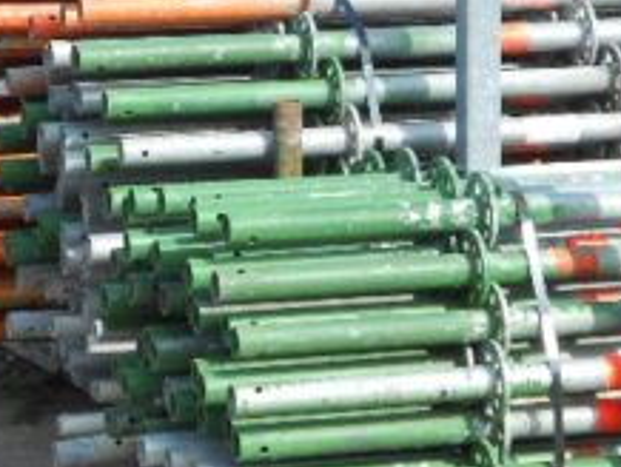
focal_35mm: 209
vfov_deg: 7.1
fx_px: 3754
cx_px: 310
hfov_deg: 9.5
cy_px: 196
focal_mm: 13.5
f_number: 5.8
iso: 80
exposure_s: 1/160
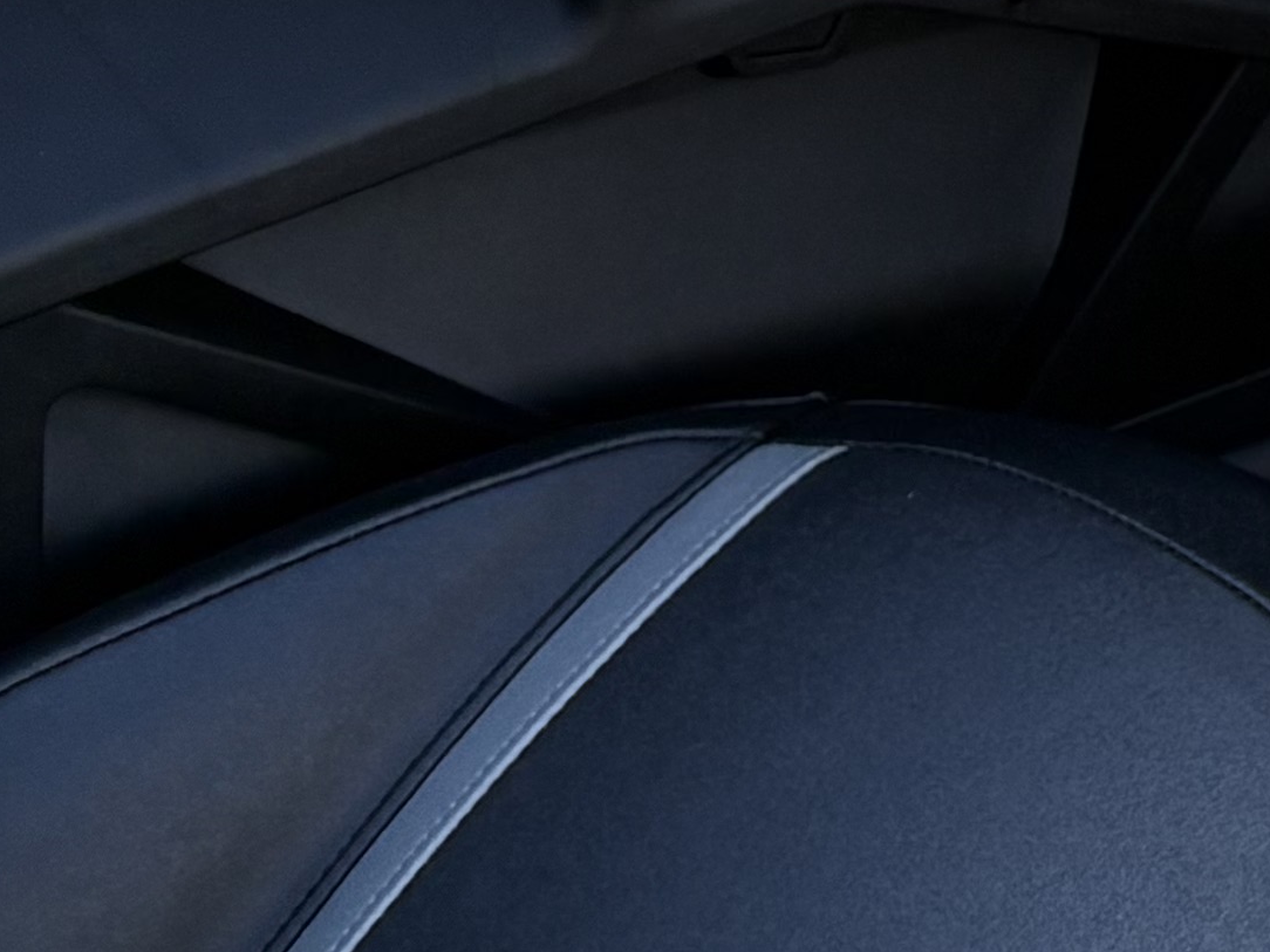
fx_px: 5026
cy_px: 5
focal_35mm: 137
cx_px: 3222
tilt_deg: -39.7
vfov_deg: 10.7
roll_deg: +0.5
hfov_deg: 11.4
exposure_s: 1/246
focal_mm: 5.96
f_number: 1.6
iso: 64
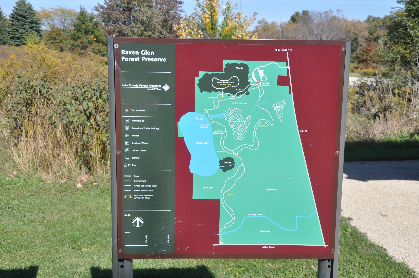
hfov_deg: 43.7
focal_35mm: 45
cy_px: 139
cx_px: 210
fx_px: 523
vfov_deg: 29.8
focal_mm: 30
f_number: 9
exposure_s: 1/320
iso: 200
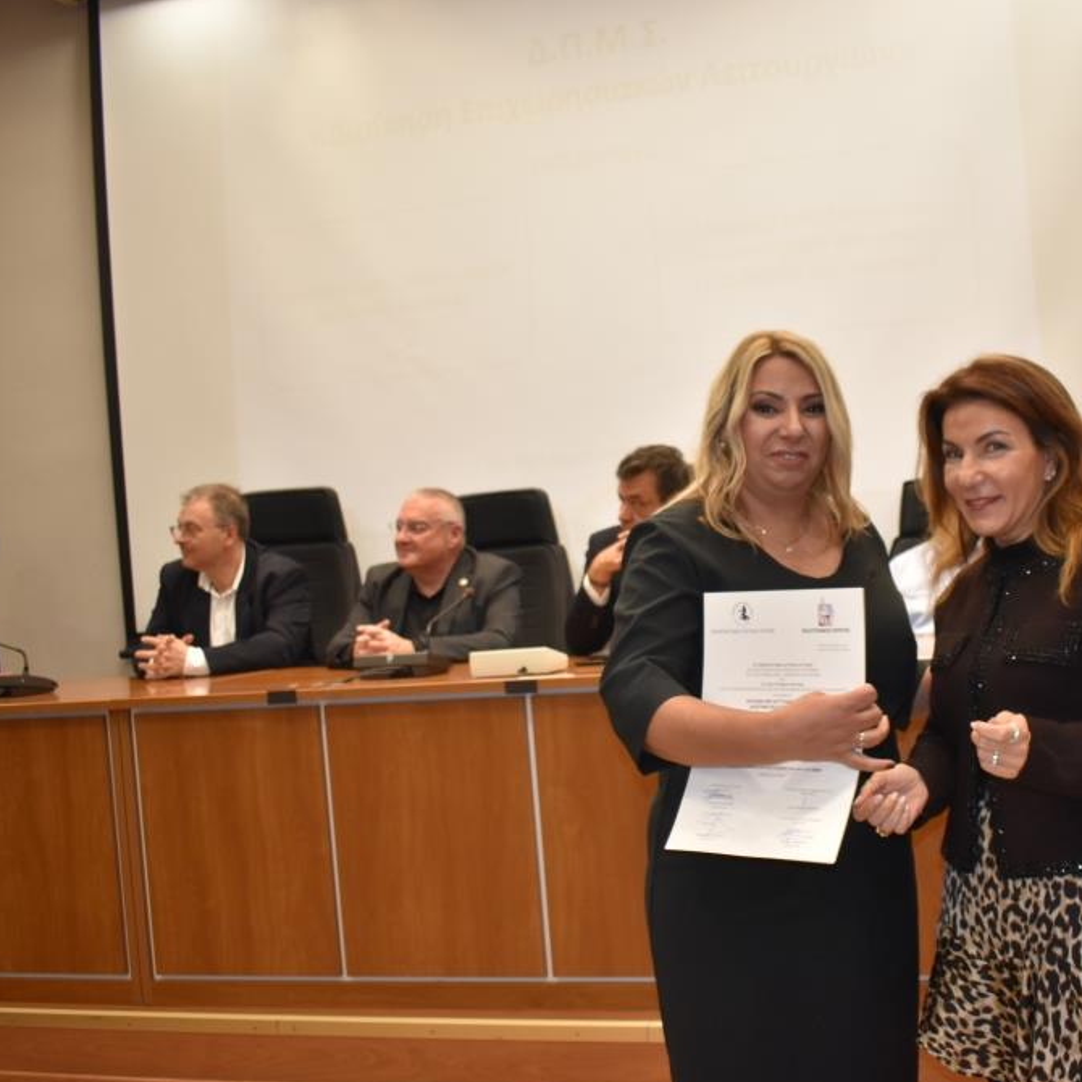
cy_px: 547
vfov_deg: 42.8
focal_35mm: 39
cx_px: 774
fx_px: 1379
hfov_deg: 41.9
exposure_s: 1/160
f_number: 3.8
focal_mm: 20
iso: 800
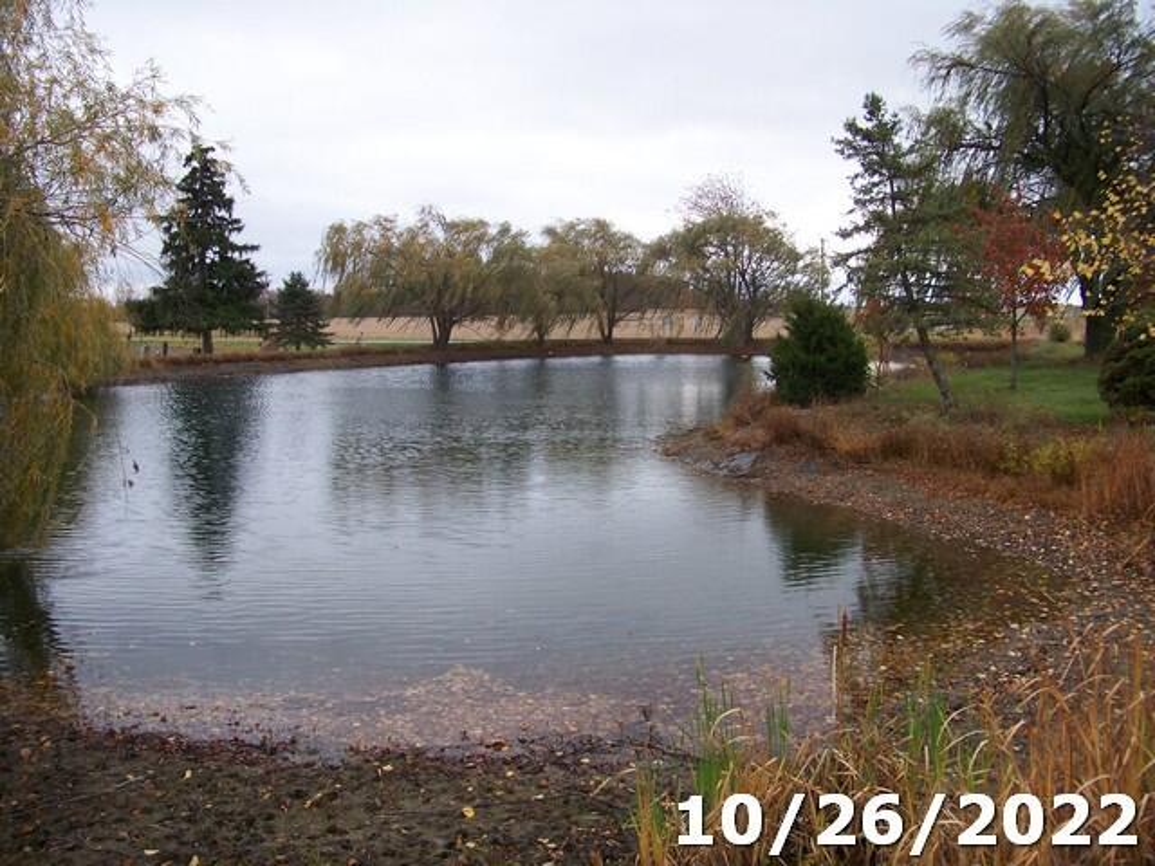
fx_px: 1101
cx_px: 578
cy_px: 433
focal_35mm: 33
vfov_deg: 42.9
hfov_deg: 55.4
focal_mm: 5.85
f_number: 2.8
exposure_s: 1/100
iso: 64
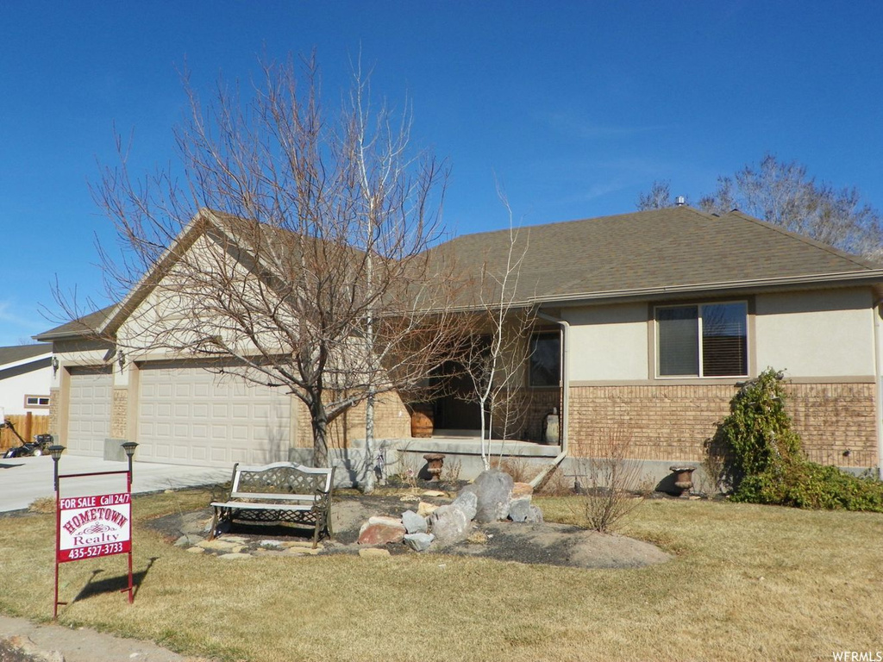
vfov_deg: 44.2
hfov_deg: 56.8
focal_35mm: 32
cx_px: 442
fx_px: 816
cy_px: 331
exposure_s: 1/500
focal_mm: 5.7
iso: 64
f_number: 5.6
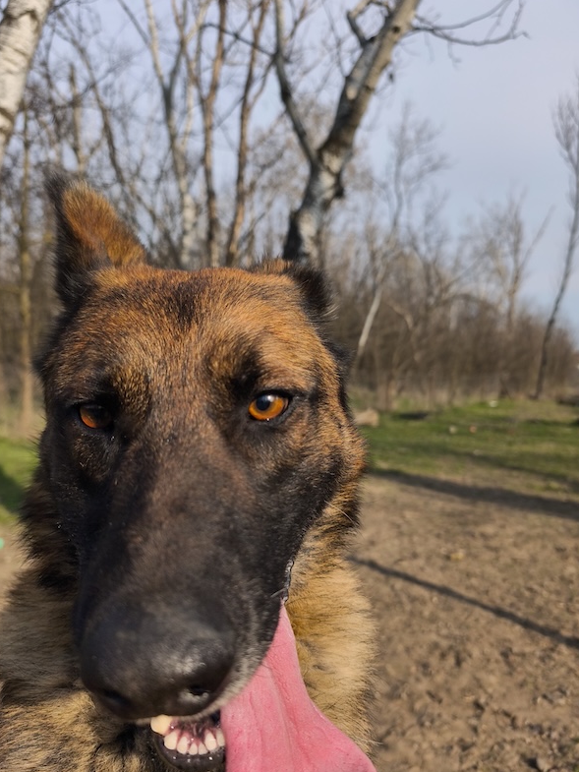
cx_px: 294
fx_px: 557
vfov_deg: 69.3
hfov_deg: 54.9
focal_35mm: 25
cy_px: 417
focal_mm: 6.57
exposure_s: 1/2421
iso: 50
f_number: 1.6
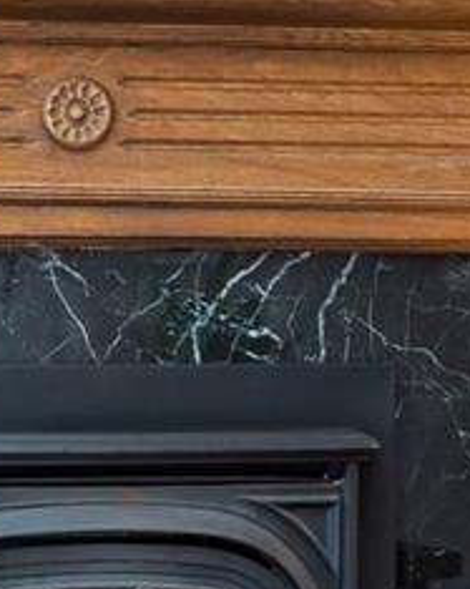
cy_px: 176
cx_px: 43
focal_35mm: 178
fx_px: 3097
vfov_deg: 10.8
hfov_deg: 8.6
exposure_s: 1/8
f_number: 9
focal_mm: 37
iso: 400
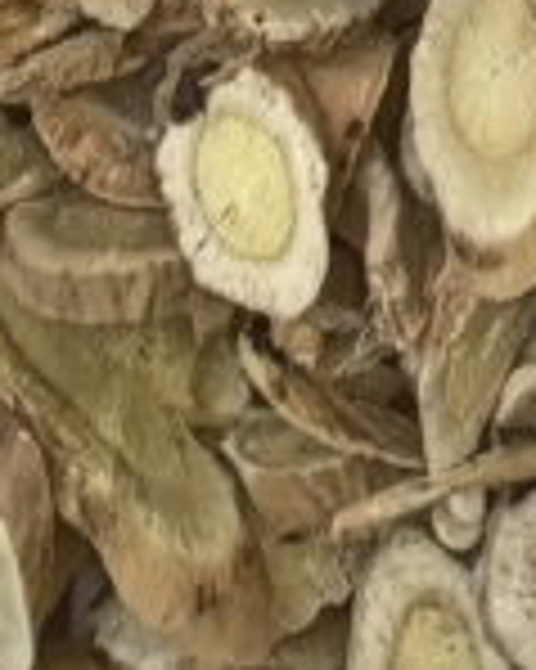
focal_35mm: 189
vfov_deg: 8.5
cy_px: -1369
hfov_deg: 7.8
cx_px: 1099
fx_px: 3752
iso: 50
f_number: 2.2
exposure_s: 1/104
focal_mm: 1.95
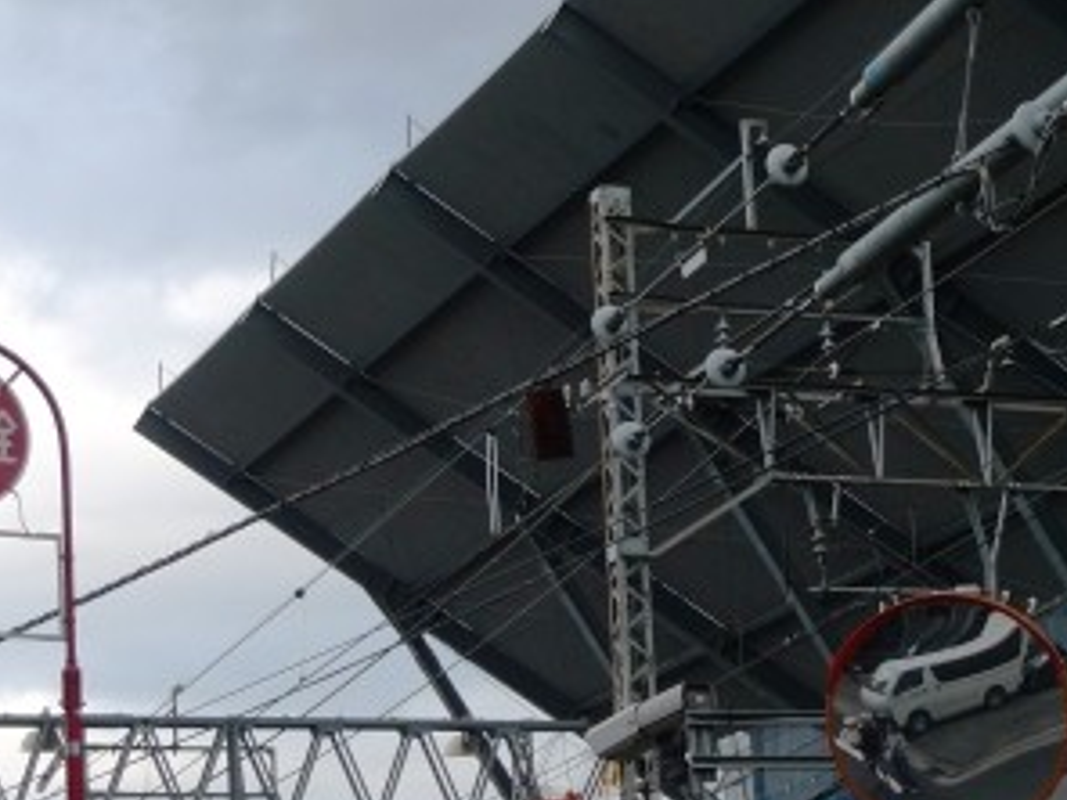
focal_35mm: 108
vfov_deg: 13.6
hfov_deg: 18.2
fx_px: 3329
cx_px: 373
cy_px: 692
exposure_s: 1/320
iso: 80
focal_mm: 12.8
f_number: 2.8
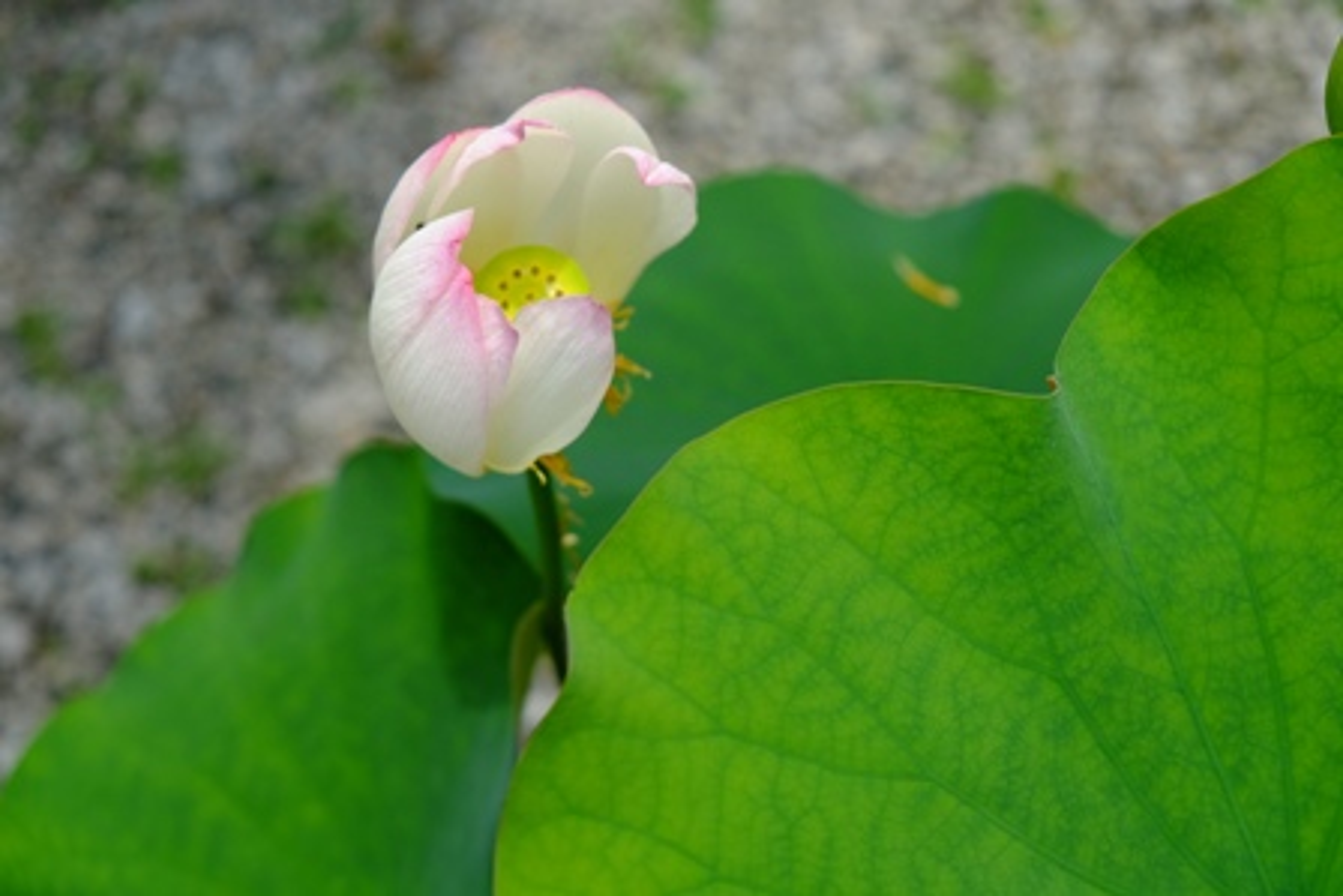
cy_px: 448
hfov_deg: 30.1
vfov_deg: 20.3
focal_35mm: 67
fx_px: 2500
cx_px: 672
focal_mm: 44.4
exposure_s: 1/2200
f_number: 4
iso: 400
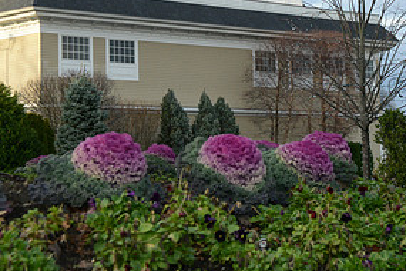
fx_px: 1195
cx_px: 208
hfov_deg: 19.3
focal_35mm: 106
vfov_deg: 12.9
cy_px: 63
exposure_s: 1/250
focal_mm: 52
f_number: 9
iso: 1000
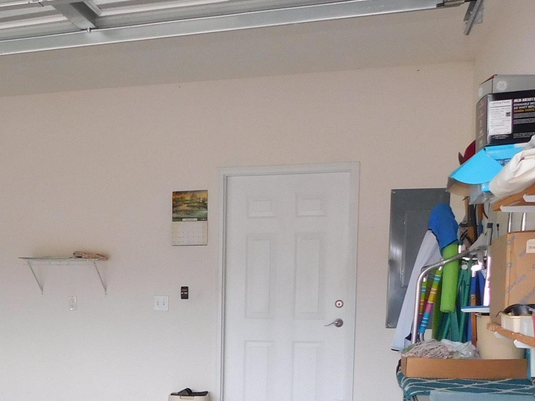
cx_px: -3
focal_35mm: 60
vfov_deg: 23.5
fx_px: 927
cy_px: 388
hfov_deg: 29.9
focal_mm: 4.1
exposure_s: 1/80
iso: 125
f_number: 3
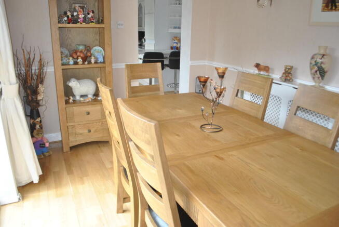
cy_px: 114
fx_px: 255
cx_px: 170
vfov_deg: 48.0
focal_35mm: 27
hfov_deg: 67.3
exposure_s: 1/8
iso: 100
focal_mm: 18
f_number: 3.5
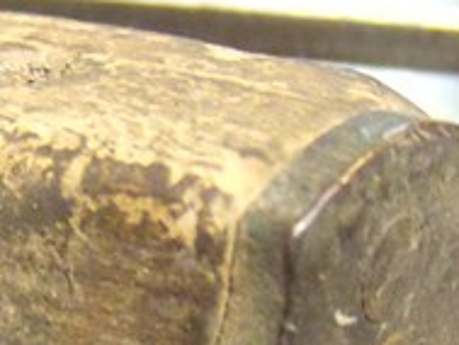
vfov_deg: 11.9
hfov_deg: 15.3
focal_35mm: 122
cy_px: 430
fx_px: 1619
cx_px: -155
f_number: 3.6
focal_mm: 6.4
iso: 800
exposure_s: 1/8
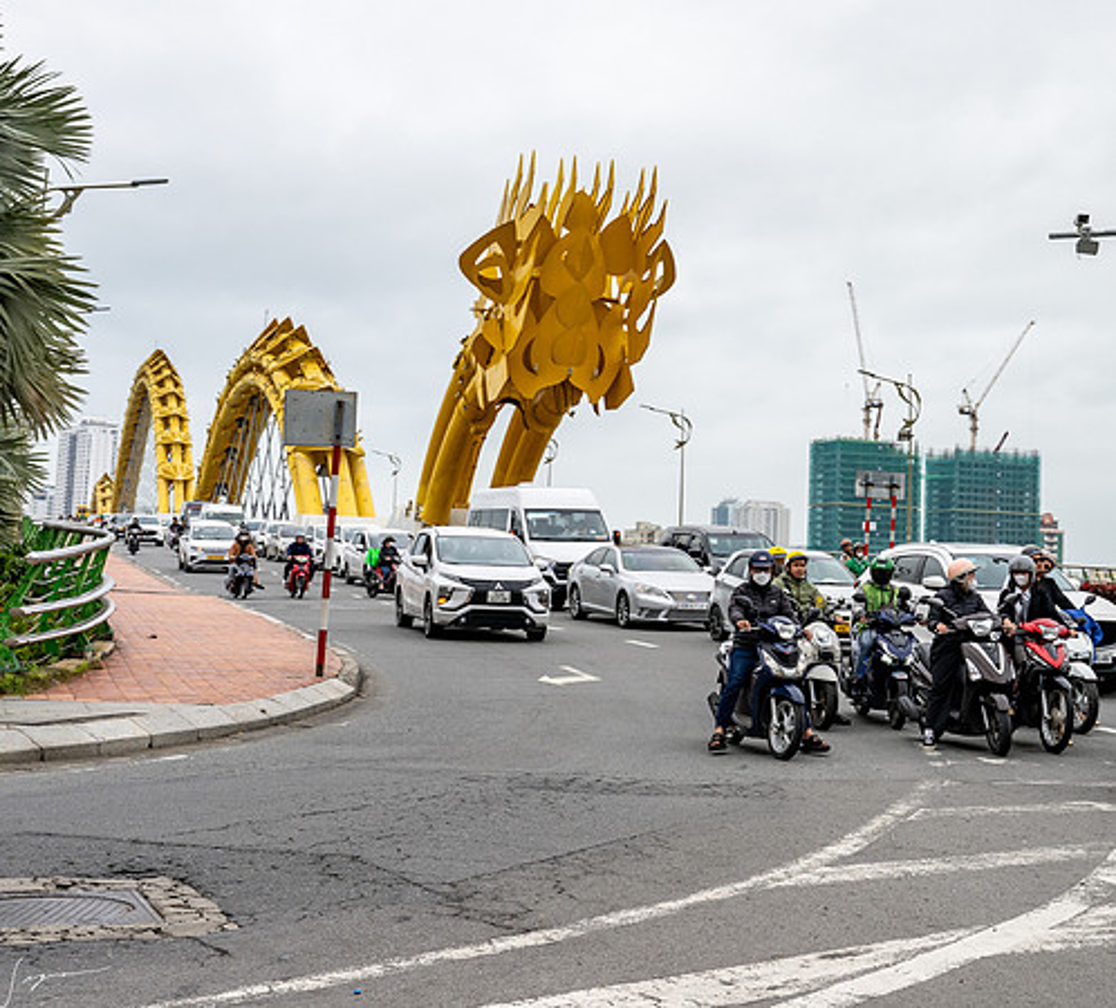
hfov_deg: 32.8
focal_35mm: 54
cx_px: 716
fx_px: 1881
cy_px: 364
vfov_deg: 29.9
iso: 125
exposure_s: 1/320
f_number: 8
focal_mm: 34
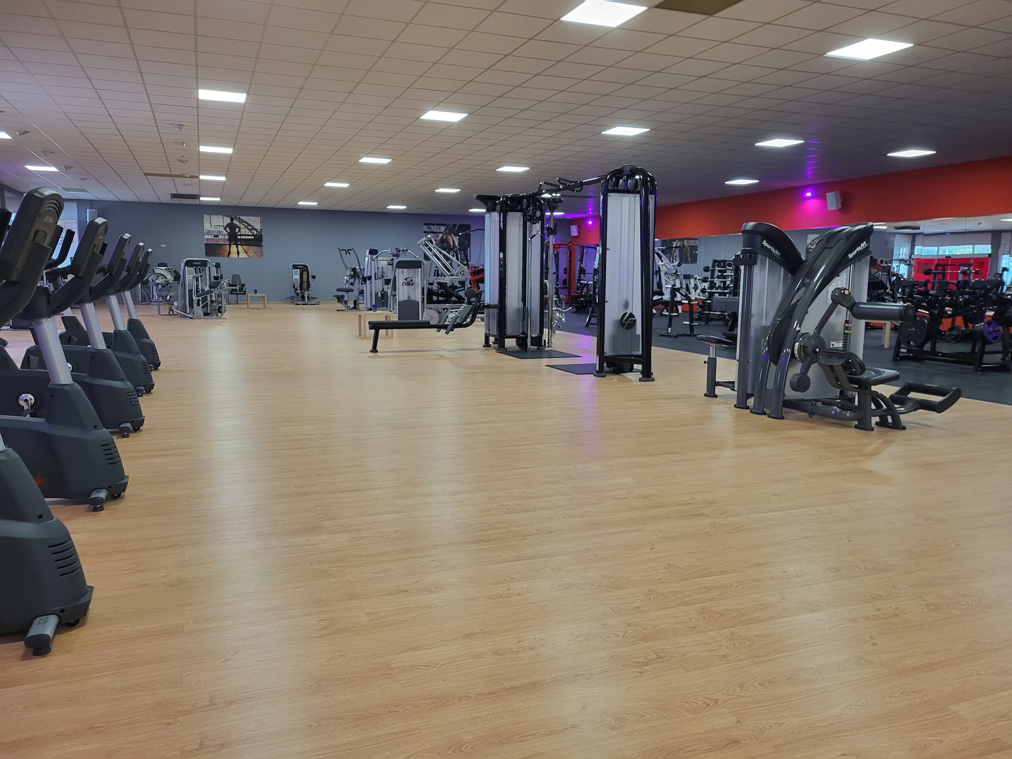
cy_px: 380
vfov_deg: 53.1
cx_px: 506
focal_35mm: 26
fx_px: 760
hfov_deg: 67.3
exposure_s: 1/100
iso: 320
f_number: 1.8
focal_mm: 5.4
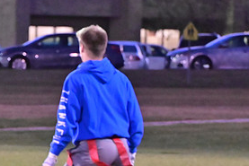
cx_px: 33
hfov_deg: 3.6
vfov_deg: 2.4
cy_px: 162
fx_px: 3910
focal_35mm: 565
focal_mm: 180
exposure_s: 1/250
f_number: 4
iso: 6400
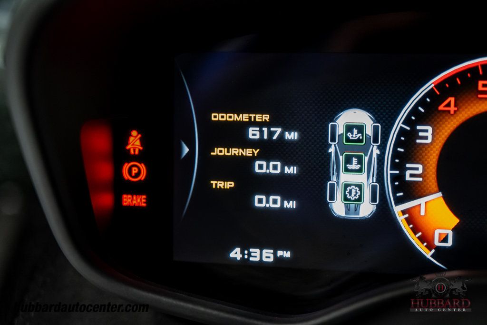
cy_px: 162
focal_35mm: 58
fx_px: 785
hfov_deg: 34.5
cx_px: 244
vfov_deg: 23.4
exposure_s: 1/60
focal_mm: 58
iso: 5000
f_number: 4
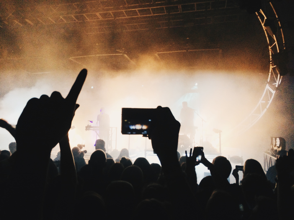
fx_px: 246
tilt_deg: +8.0
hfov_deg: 61.7
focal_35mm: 29
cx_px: 147
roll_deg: +0.6
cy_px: 110
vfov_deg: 48.2
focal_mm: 4.15
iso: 125
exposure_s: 1/33
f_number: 2.2
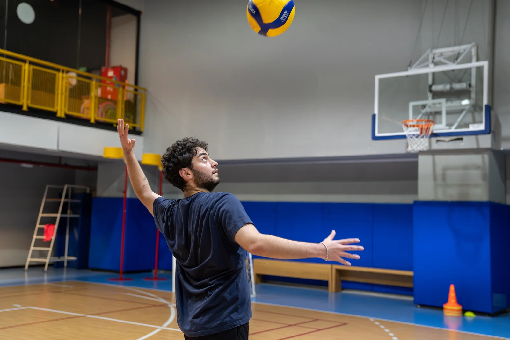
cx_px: 255
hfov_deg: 44.5
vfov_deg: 30.5
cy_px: 170
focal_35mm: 44
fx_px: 623
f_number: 2.8
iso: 5000
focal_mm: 44
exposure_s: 1/250
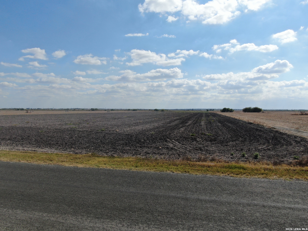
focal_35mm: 24
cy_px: 116
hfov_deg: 71.6
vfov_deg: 56.8
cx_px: 154
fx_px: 214
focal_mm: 4.39
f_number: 2.8
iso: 110
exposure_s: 1/2500
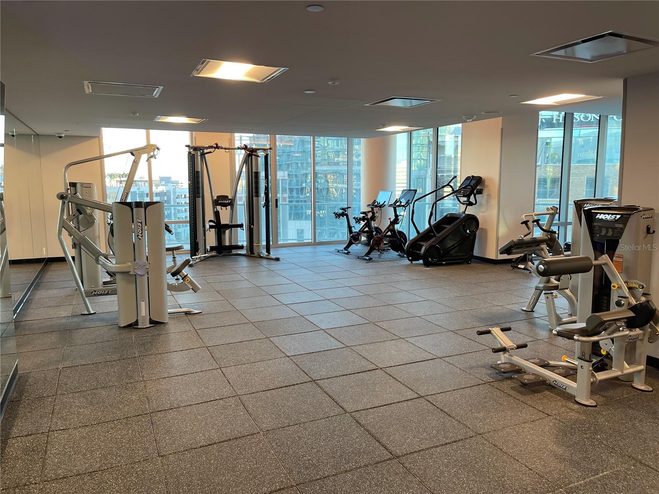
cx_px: 330
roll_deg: +0.2
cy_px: 247
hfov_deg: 69.4
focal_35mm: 25
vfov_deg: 54.9
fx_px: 476
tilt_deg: -7.3
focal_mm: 5.1
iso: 125
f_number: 1.6
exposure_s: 1/120
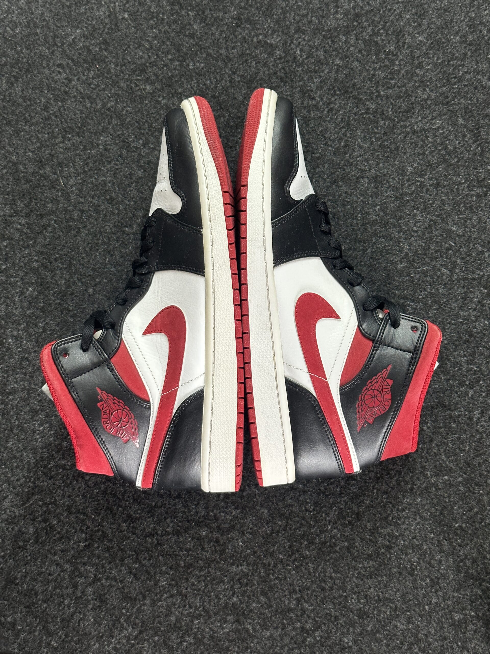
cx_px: 245
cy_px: 327
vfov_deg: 39.7
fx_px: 906
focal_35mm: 48
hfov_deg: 30.3
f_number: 1.78
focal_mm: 6.86
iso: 250
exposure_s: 1/50
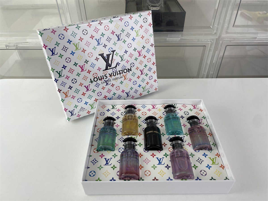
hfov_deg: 67.3
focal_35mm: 26
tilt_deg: -41.6
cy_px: 100
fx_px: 201
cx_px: 134
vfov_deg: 53.1
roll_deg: +1.7
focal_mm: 4.2
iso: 32
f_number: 1.6
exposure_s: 1/309
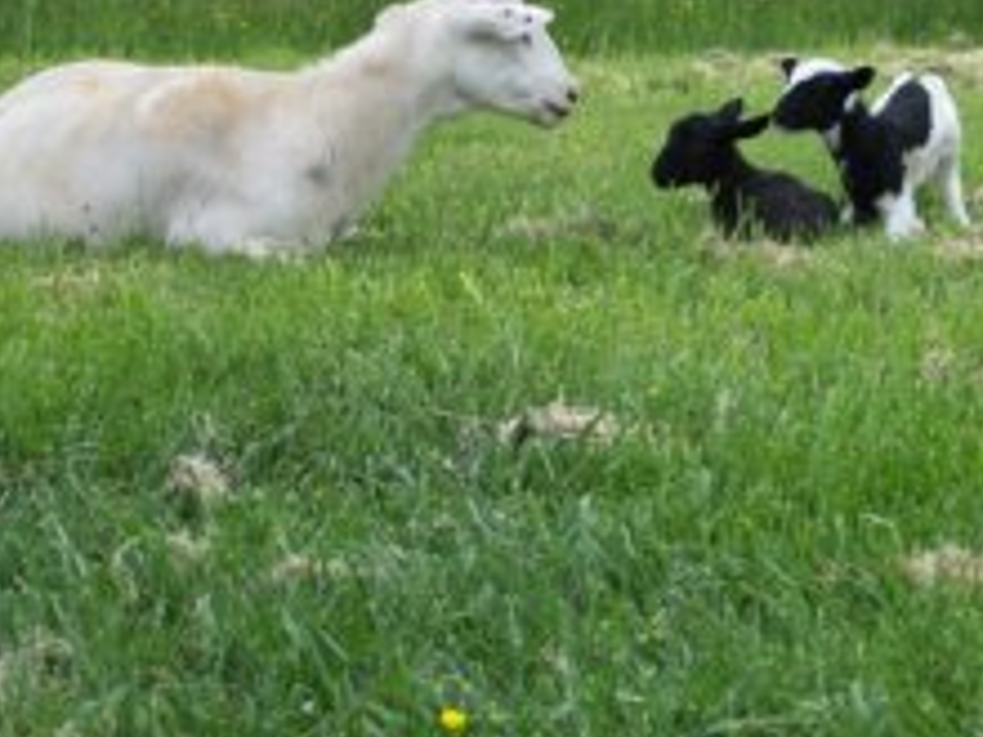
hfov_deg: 17.8
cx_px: 666
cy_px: 181
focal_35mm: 110
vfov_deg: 13.4
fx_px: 3124
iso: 80
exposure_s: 1/250
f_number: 3.2
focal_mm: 11.5
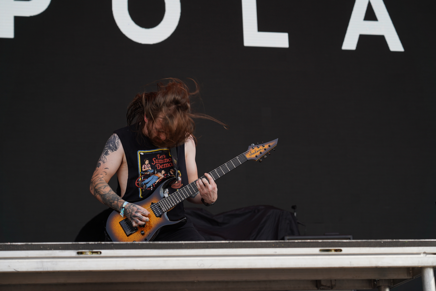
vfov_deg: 13.0
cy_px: 146
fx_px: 1272
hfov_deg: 19.5
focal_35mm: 105
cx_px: 218
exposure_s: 1/250
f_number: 5.6
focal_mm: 105
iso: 100
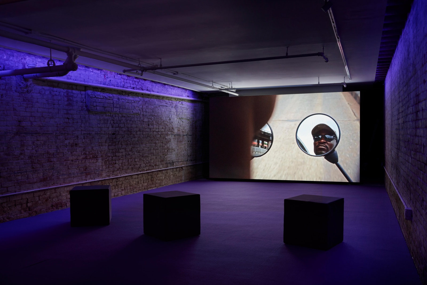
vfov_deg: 37.8
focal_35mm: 35
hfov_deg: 54.4
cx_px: 214
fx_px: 415
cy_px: 142
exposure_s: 2
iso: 100
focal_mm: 35
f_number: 9
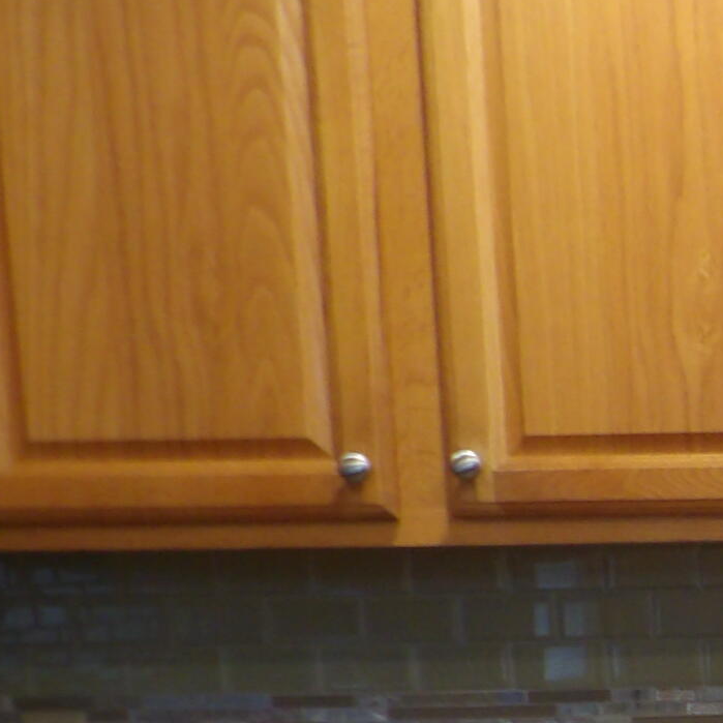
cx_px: 1394
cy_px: 819
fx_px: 2150
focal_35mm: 91
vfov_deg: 18.3
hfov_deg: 15.6
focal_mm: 4.3
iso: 200
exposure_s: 1/19
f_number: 2.8
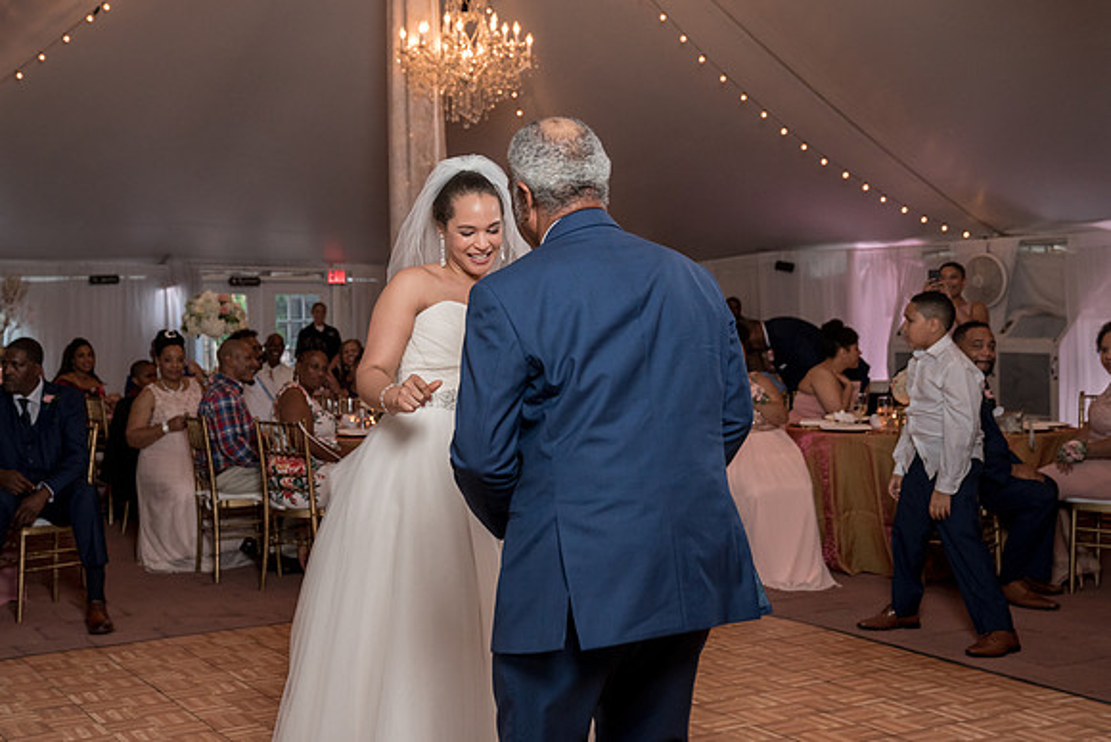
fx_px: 1410
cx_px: 469
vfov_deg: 29.4
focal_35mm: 46
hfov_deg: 42.9
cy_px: 317
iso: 2000
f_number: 4
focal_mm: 39
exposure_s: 1/200
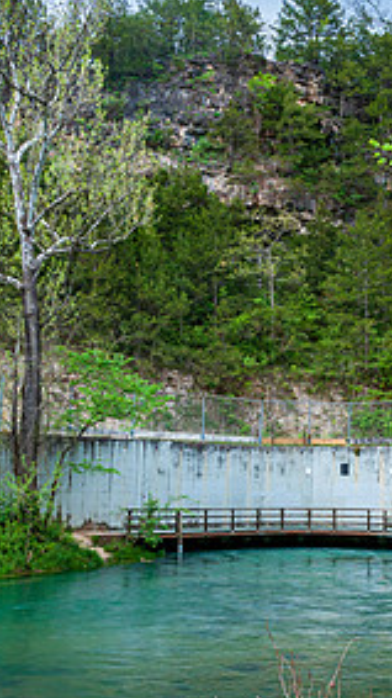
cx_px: 312
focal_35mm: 45
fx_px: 832
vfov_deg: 45.5
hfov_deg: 26.0
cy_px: 355
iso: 400
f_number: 11
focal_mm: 18
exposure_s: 1/125
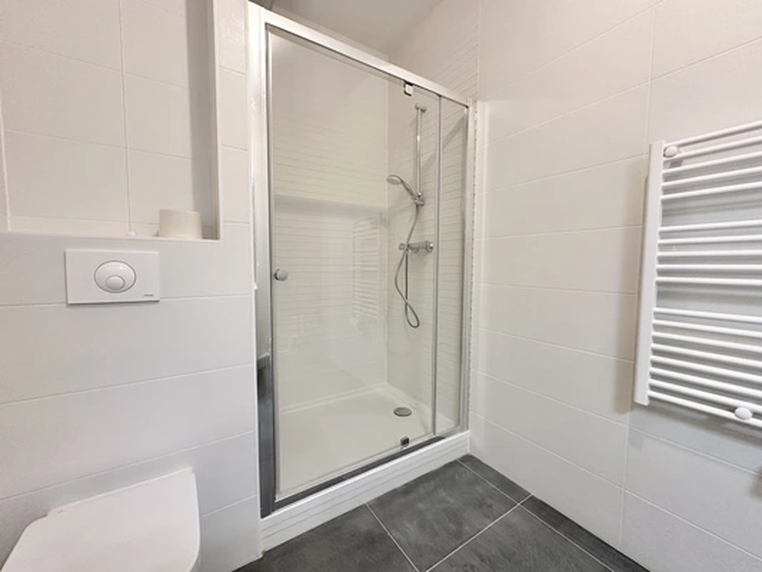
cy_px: 286
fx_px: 308
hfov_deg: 102.1
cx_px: 381
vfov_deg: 85.7
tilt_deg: -3.6
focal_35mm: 14
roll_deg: -0.5
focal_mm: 2.22
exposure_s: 1/50
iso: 200
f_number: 2.2
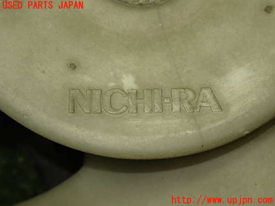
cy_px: 103
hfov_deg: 29.0
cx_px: 138
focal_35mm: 67
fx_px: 532
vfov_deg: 21.9
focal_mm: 11.88
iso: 400
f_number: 3.8
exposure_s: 1/60
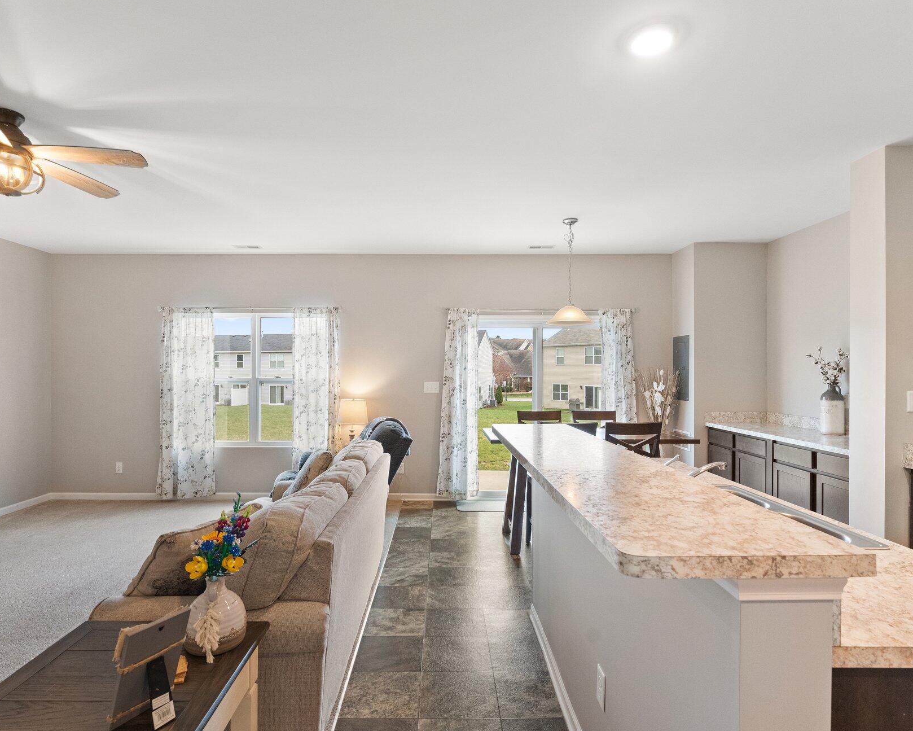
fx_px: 517
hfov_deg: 82.9
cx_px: 444
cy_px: 368
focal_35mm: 19
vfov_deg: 70.5
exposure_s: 1/13
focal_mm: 16.1
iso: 3200
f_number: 7.1
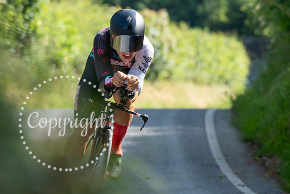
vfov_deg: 2.6
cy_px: 171
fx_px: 4185
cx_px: 109
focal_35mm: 519
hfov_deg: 4.0
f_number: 4
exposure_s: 1/1000
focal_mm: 180
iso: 640
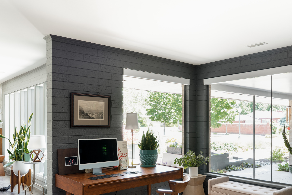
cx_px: 186
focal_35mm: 33
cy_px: 125
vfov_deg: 39.5
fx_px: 269
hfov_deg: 56.2
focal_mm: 25.1
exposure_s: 1
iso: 100
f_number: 6.3
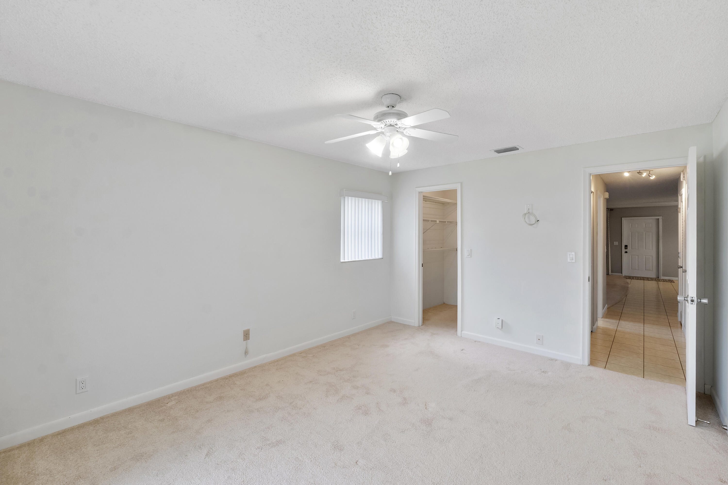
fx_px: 303
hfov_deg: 100.4
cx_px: 364
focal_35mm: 15
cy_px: 242
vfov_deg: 77.3
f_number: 11
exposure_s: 1/10
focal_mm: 10
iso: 160
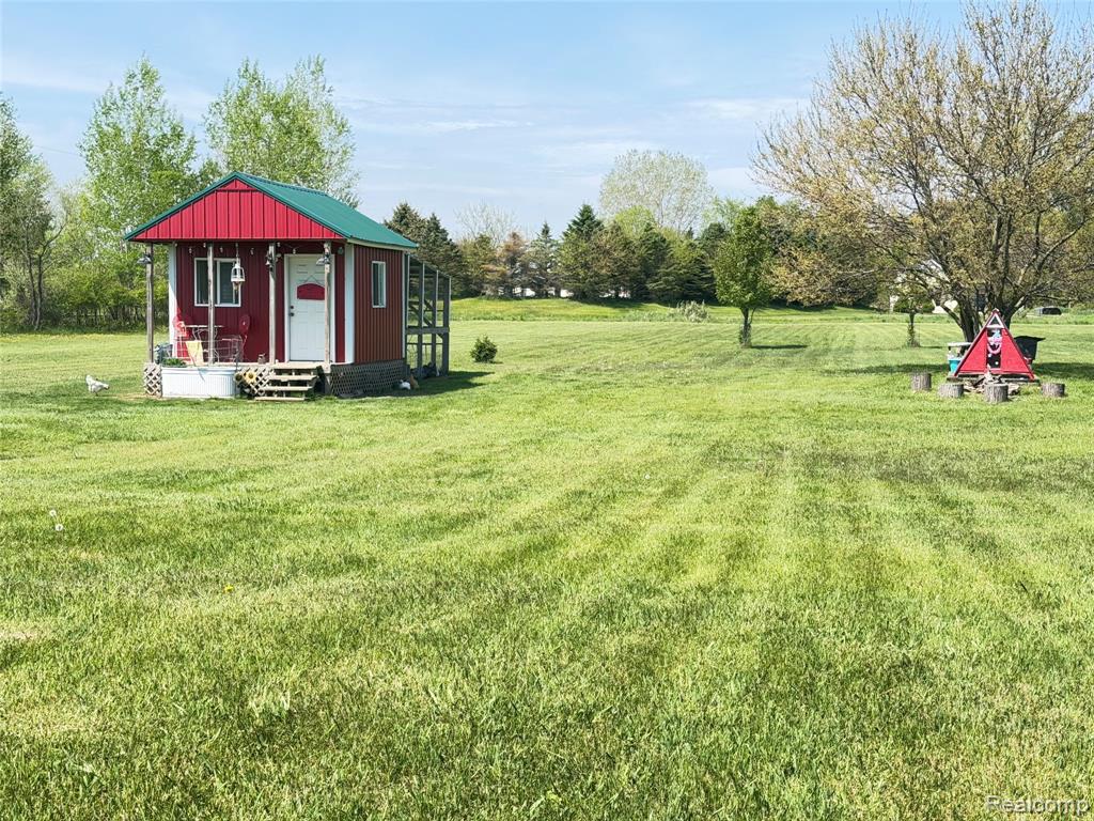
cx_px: 547
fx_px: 1517
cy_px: 410
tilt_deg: -3.6
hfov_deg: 39.7
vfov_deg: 30.3
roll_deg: +0.1
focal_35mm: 48
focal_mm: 6.76
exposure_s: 1/1456
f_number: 1.78
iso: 80
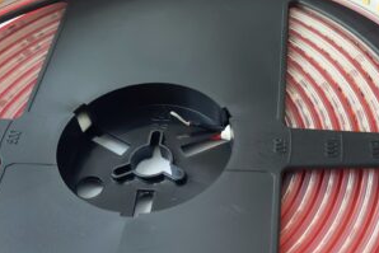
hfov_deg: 53.4
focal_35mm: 35
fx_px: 369
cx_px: 251
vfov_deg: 37.9
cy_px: 121
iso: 40
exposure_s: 1/100
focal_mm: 4.6
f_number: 2
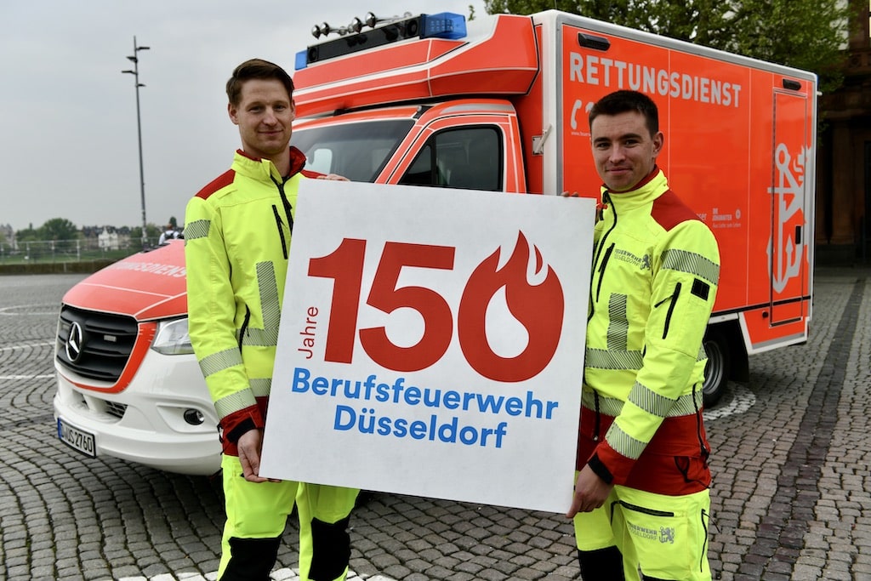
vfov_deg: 38.9
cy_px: 290
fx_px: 823
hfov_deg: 55.8
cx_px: 436
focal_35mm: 34
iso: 100
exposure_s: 1/160
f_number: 4.5
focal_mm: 34
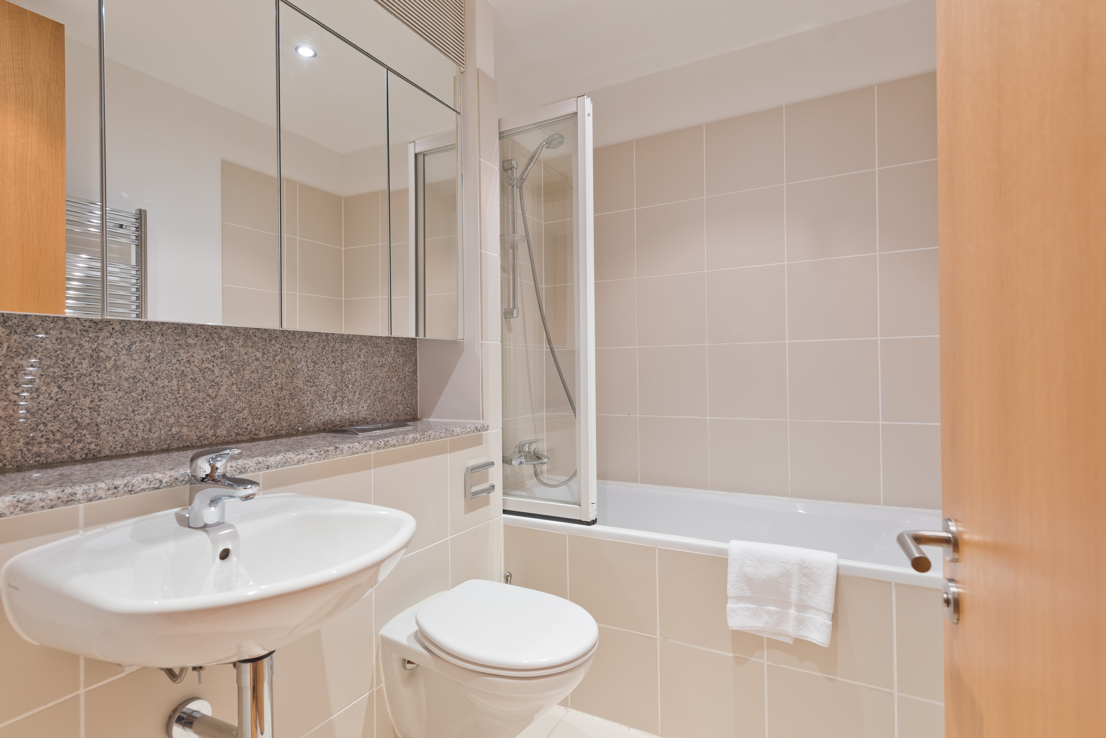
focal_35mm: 18
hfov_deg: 90.0
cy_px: 369
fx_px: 553
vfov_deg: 67.4
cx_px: 553
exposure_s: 1/8
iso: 400
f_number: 7.1
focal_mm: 18
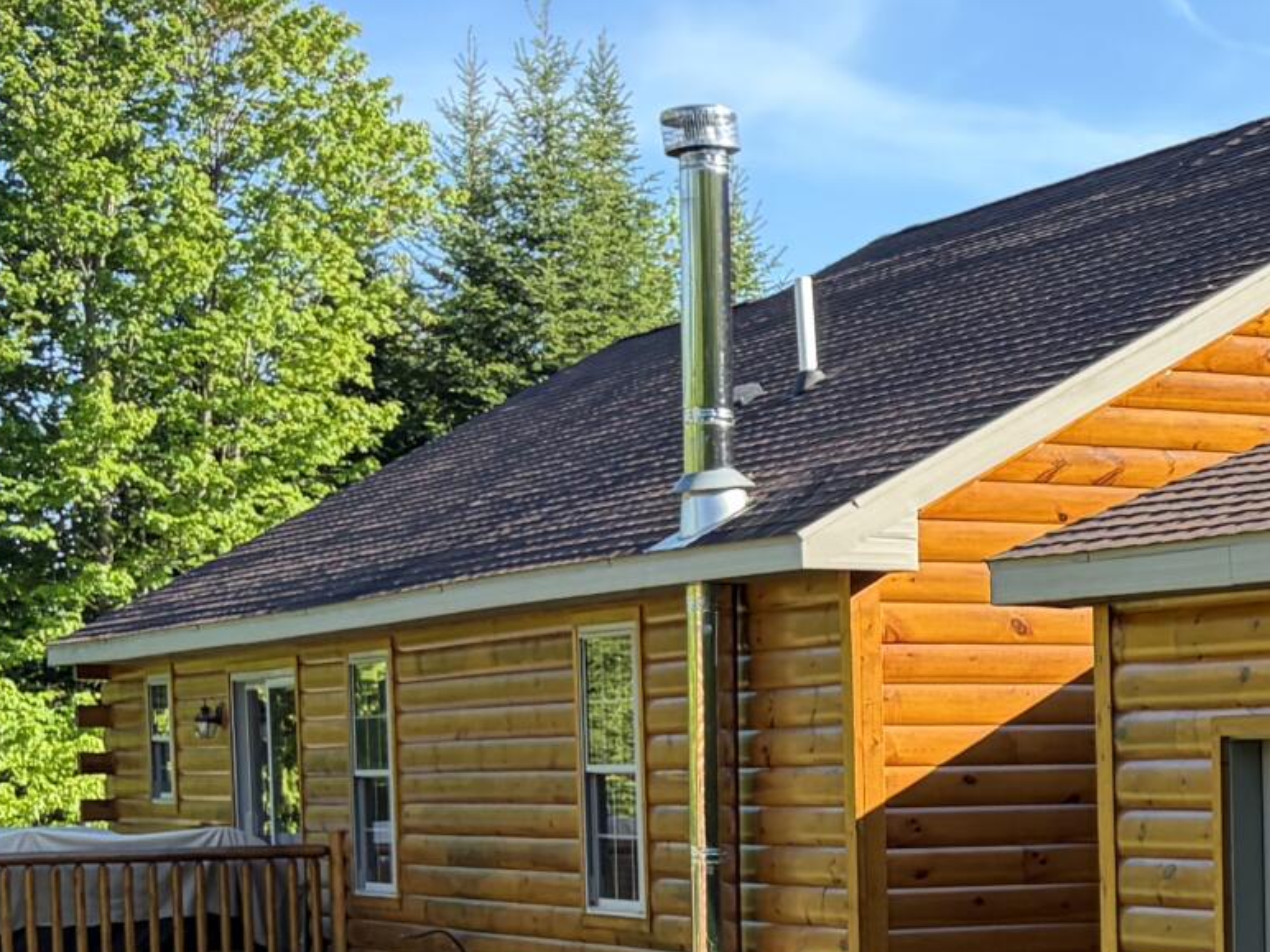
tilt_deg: -2.3
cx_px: 1895
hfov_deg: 17.5
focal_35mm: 101
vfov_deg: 14.4
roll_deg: +0.9
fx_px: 3706
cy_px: 954
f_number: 1.6
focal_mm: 5.96
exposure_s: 1/694
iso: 50
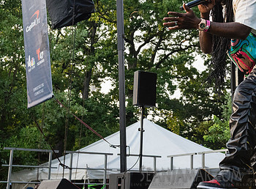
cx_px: 176
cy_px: 28
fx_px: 507
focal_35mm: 69
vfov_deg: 20.7
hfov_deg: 28.1
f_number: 4.5
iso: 2000
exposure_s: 1/1000
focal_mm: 35
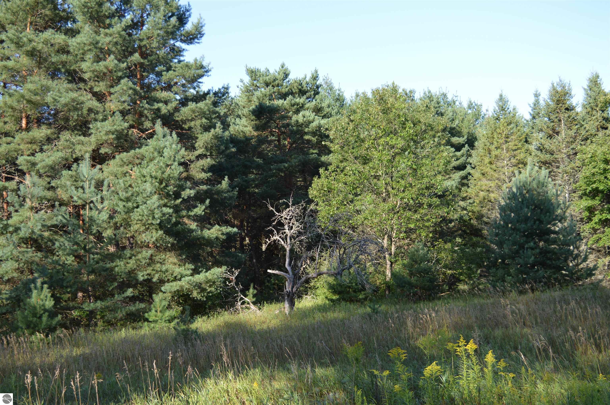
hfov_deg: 45.0
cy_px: 202
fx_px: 736
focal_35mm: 44
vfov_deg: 30.8
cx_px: 305
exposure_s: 1/200
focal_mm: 29
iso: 100
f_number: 5.6
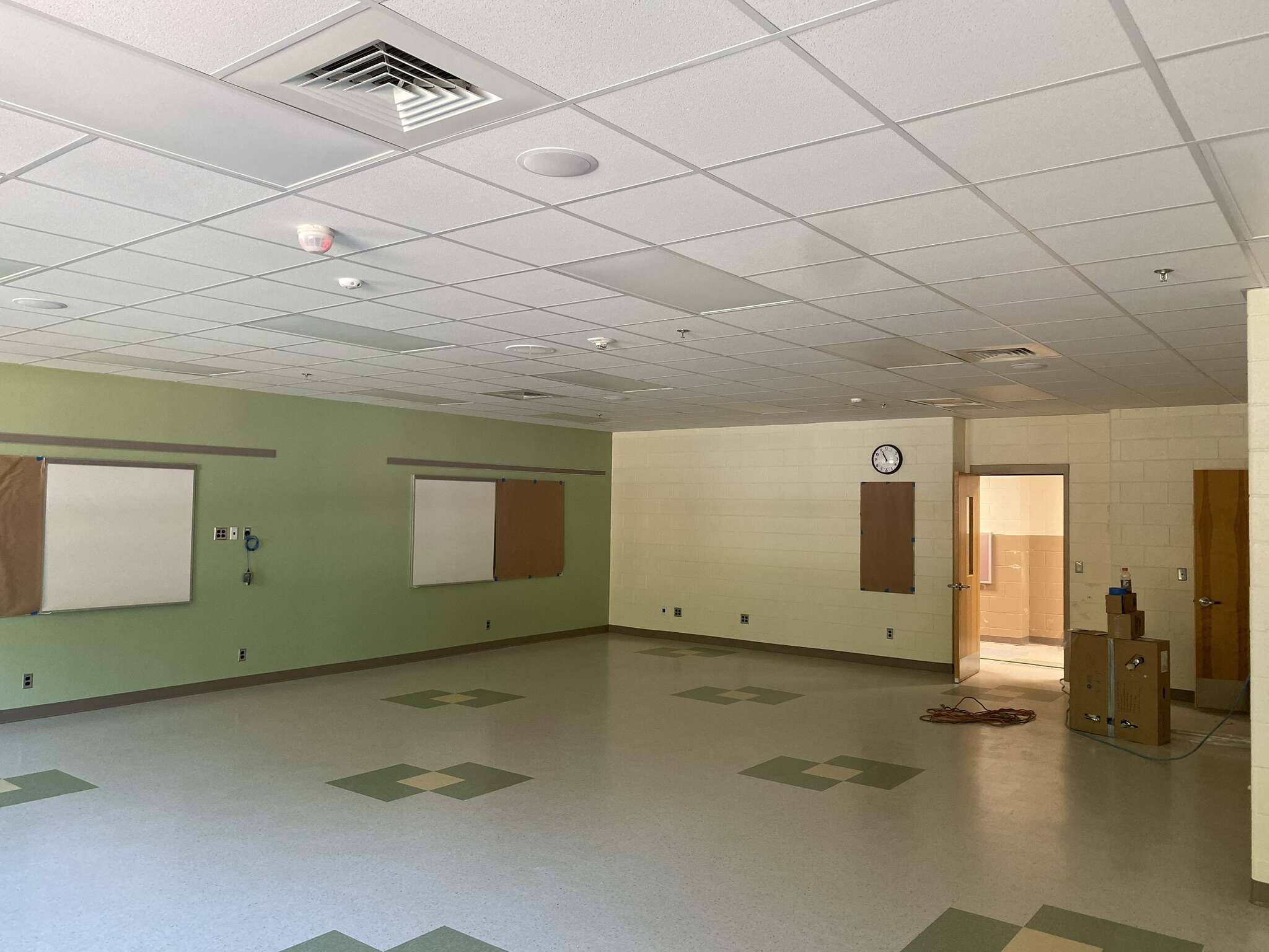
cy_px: 476
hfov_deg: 67.3
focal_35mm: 26
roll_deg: -1.9
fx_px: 953
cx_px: 634
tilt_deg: +1.5
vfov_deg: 53.1
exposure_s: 1/60
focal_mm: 4.25
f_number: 1.8
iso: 160
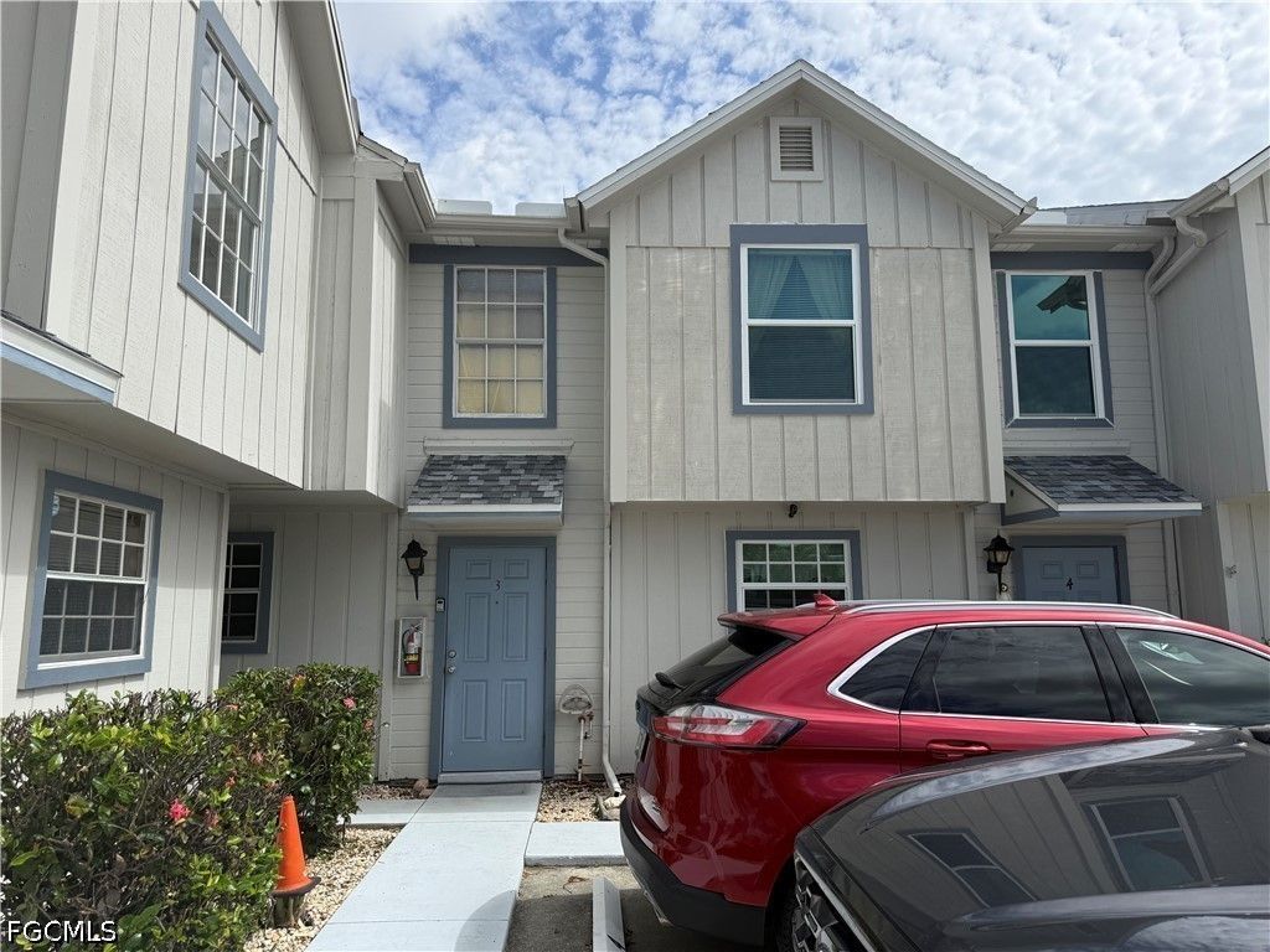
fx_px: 881
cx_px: 635
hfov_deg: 71.6
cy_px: 476
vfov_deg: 56.8
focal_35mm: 24
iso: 80
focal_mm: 6.76
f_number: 1.78
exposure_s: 1/5319
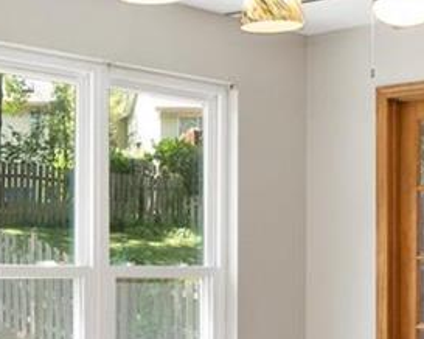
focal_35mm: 88
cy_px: 305
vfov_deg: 17.2
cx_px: 5
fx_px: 1104
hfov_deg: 21.0
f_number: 8
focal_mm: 8
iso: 400
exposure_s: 1/10
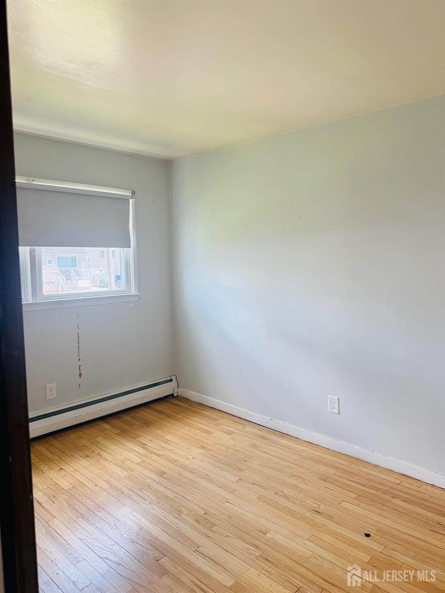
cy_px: 296
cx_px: 222
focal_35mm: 24
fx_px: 411
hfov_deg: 56.8
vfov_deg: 71.6
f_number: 1.78
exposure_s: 1/120
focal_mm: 6.76
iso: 200
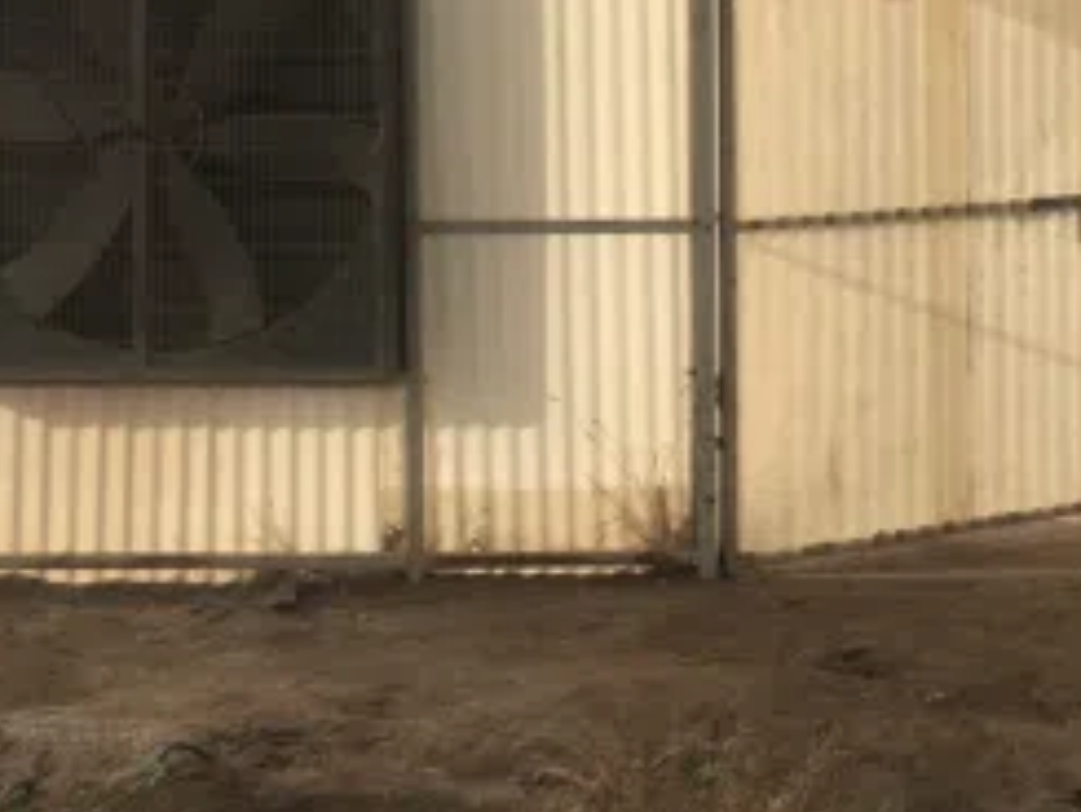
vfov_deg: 19.7
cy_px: 49
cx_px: 1143
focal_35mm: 73
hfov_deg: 25.1
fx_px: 2281
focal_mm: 3.99
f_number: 1.8
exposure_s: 1/2000
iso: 20
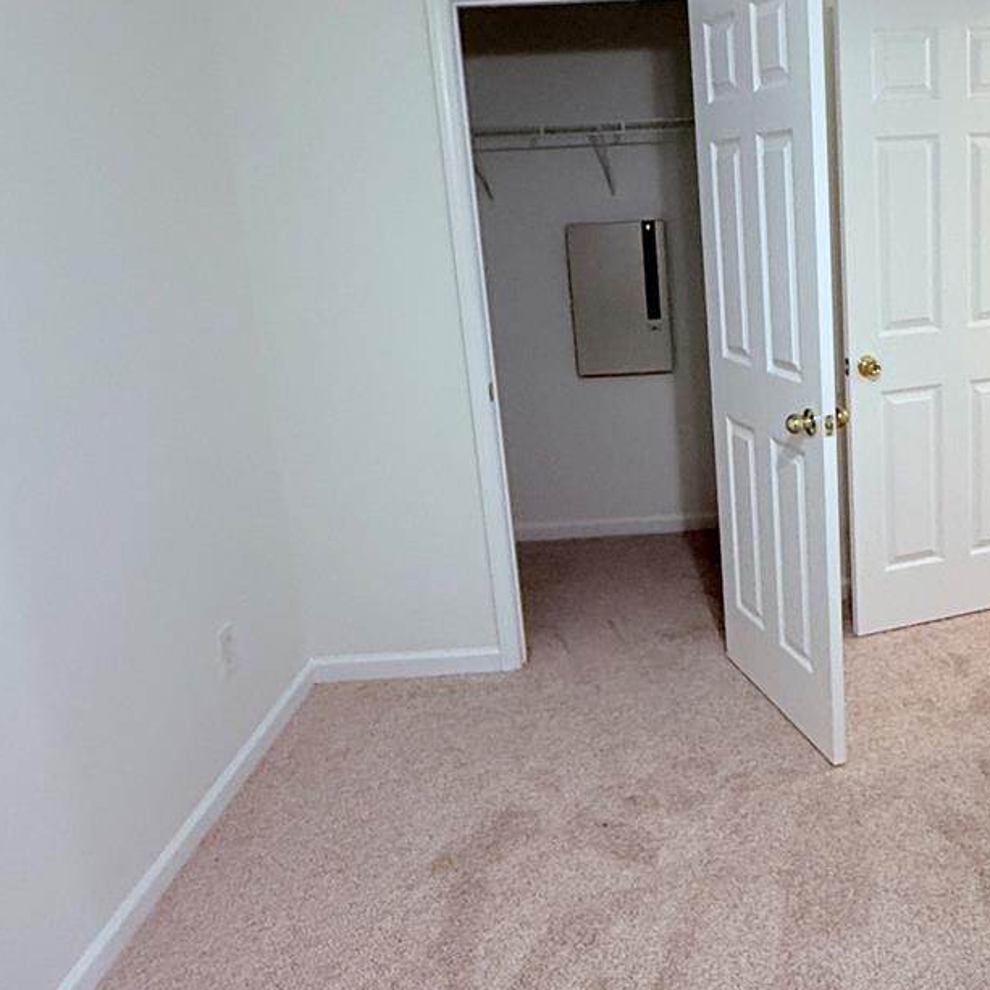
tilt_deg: -11.6
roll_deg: +2.0
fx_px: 1003
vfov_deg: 52.3
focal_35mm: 31
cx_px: 741
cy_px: 412
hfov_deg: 50.4
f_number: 2.2
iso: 500
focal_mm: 2.22
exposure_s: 1/60
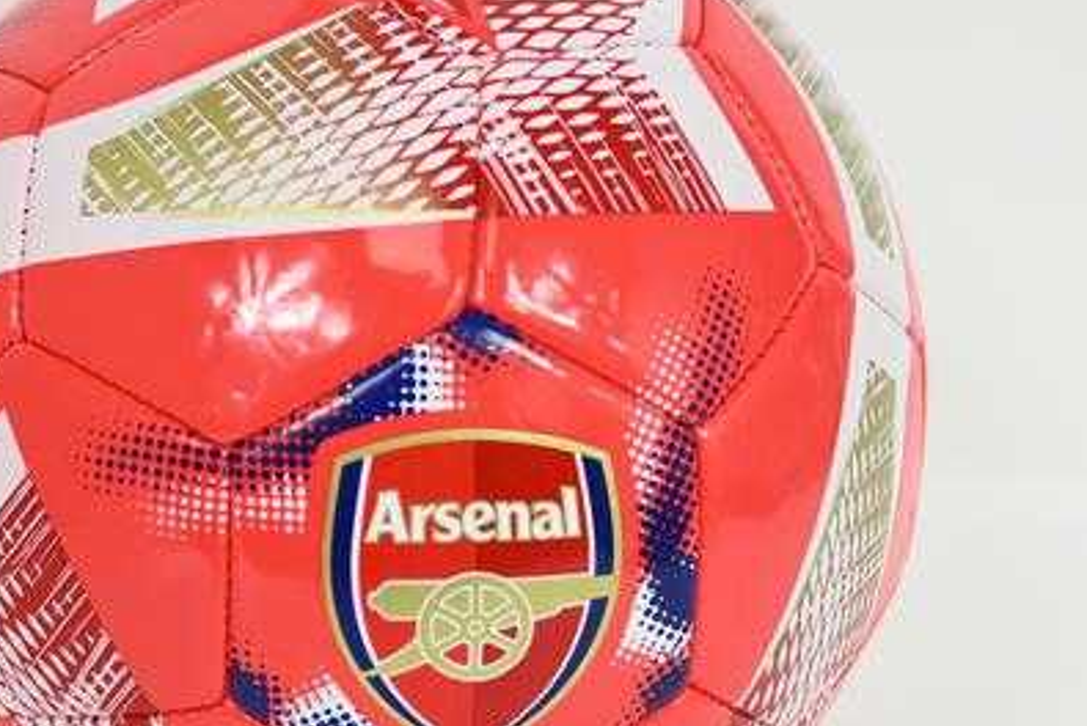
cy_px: 424
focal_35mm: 71
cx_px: 377
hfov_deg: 28.3
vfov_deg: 19.2
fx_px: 2145
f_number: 4.5
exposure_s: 1/160
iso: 400
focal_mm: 26
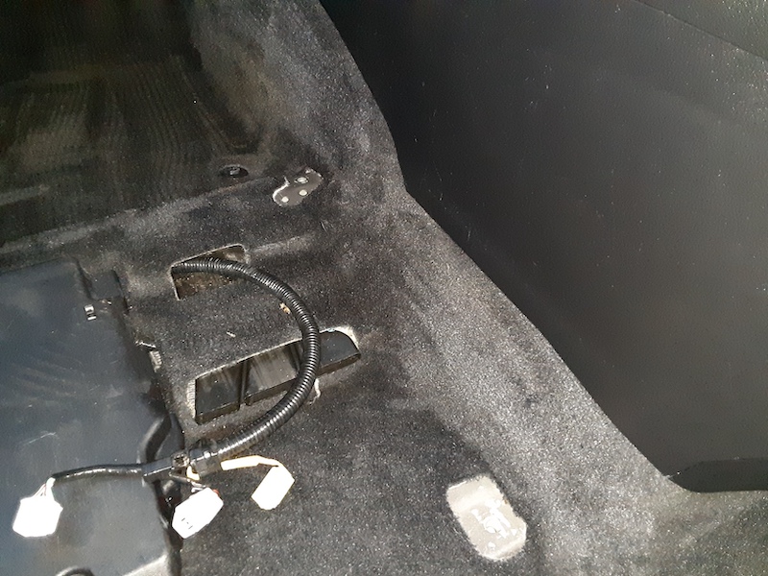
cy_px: 288
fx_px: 599
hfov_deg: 65.3
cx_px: 384
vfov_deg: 51.4
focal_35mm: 27
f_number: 1.9
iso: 1000
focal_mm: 2.91
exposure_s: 1/15
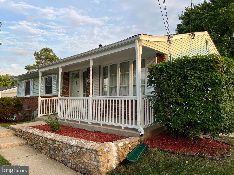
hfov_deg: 67.3
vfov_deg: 53.1
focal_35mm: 26
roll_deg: +0.3
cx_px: 117
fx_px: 176
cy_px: 88
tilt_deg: +3.8
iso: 50
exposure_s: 1/509
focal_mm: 5.7
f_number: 1.5
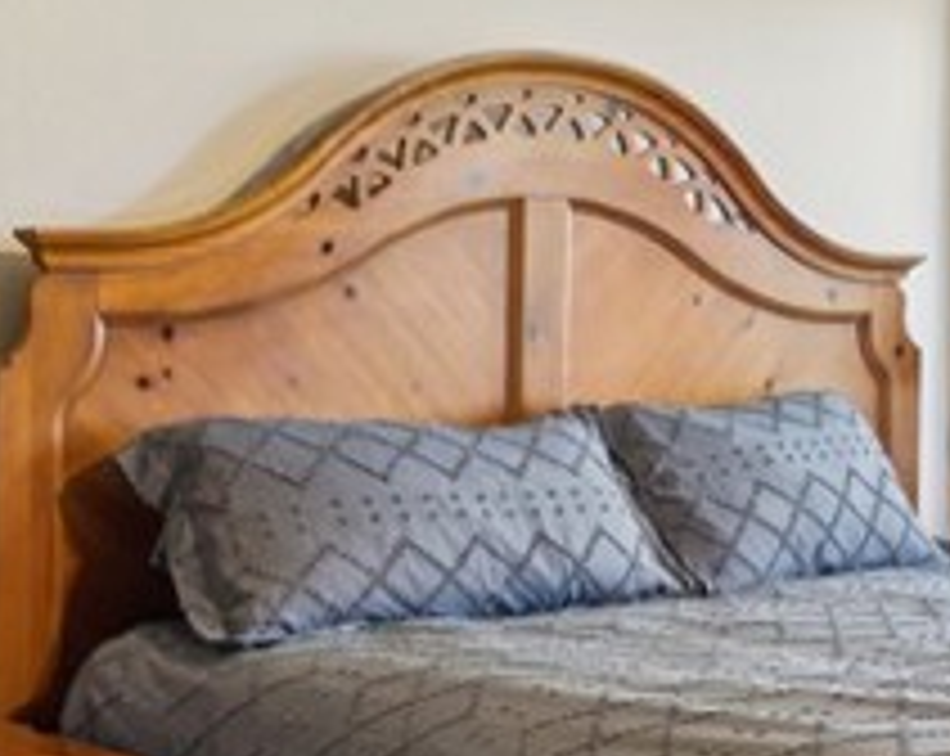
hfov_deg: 25.2
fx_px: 2074
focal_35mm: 74
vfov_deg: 20.7
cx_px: 819
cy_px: 364
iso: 100
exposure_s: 1
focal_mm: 16.2
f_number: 13
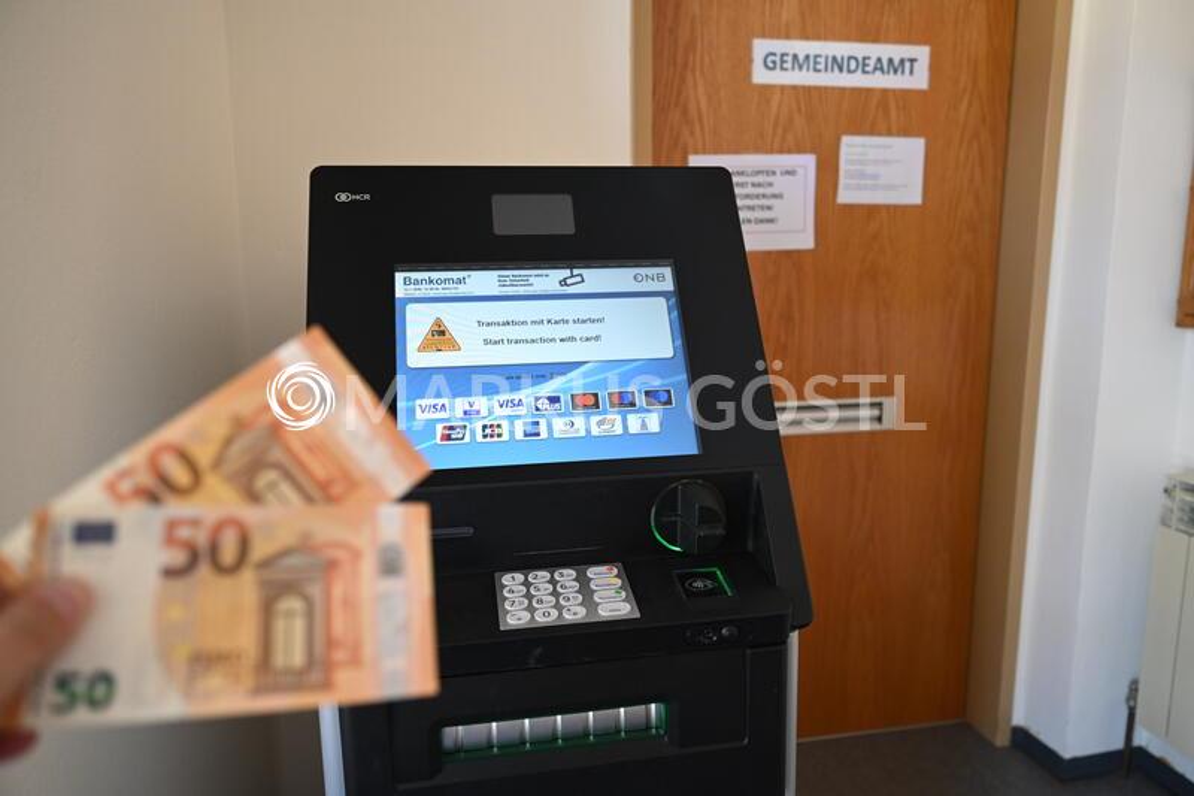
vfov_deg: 53.1
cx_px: 597
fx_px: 796
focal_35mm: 24
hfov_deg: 73.8
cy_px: 398
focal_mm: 24
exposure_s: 1/160
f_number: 3.2
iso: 1250
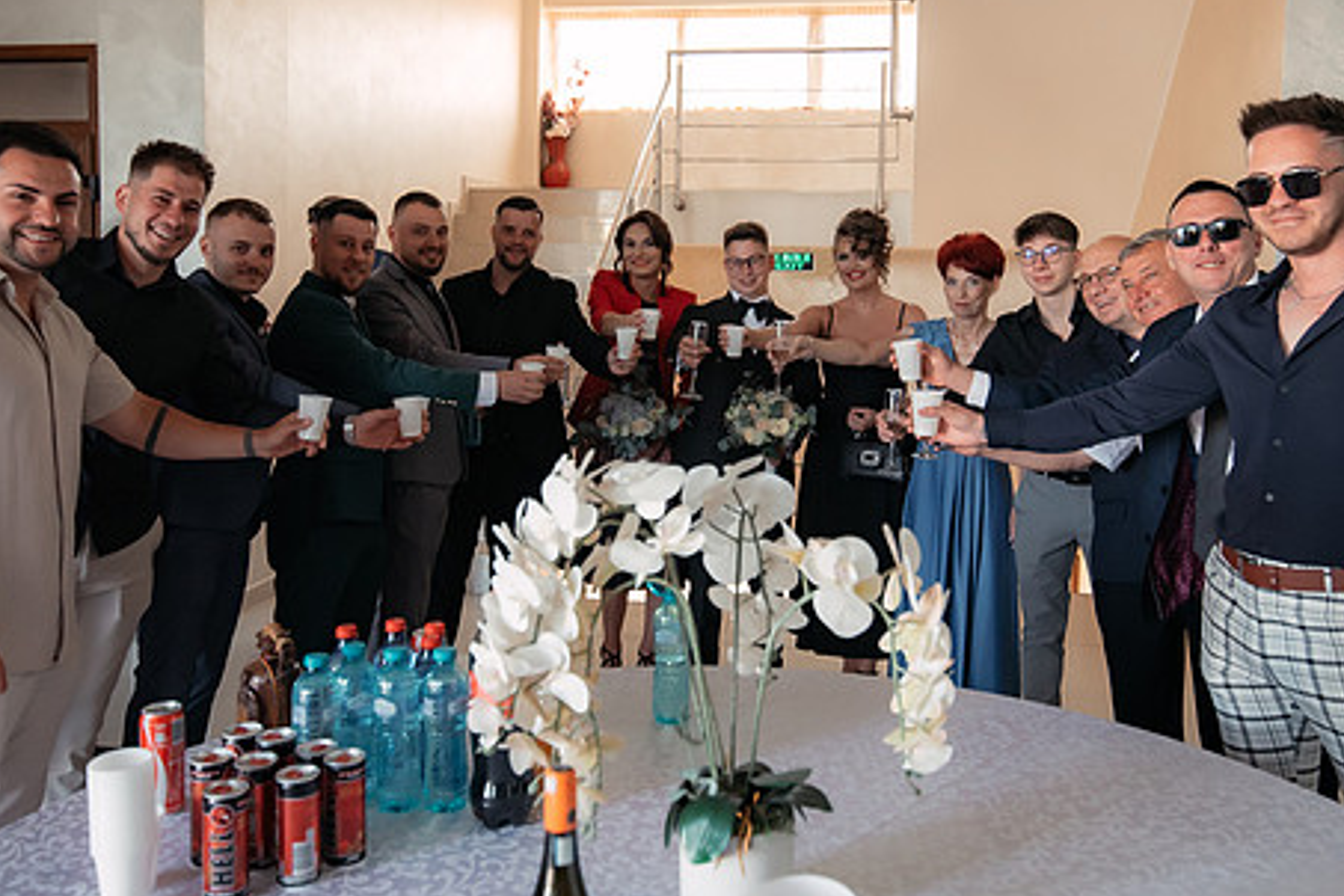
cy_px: 342
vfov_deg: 38.7
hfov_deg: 55.8
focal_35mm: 34
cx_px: 694
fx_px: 1269
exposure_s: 1/250
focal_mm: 22
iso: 1600
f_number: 2.8
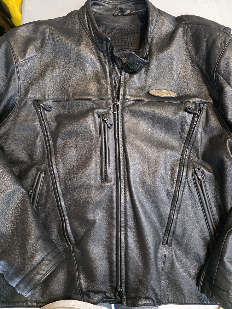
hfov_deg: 58.9
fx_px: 206
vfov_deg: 73.9
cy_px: 154
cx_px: 116
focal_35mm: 23
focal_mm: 6.3
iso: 1600
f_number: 1.7
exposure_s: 1/120
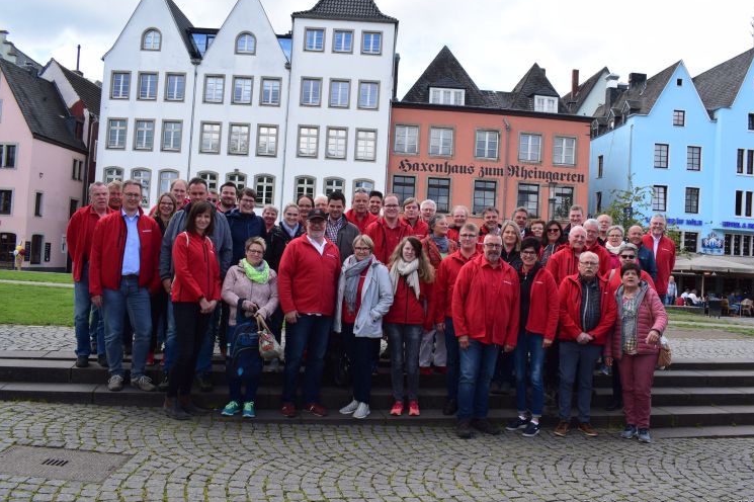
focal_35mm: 29
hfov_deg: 63.6
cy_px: 256
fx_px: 607
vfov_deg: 44.9
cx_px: 404
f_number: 10
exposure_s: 1/320
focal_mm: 18
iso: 400
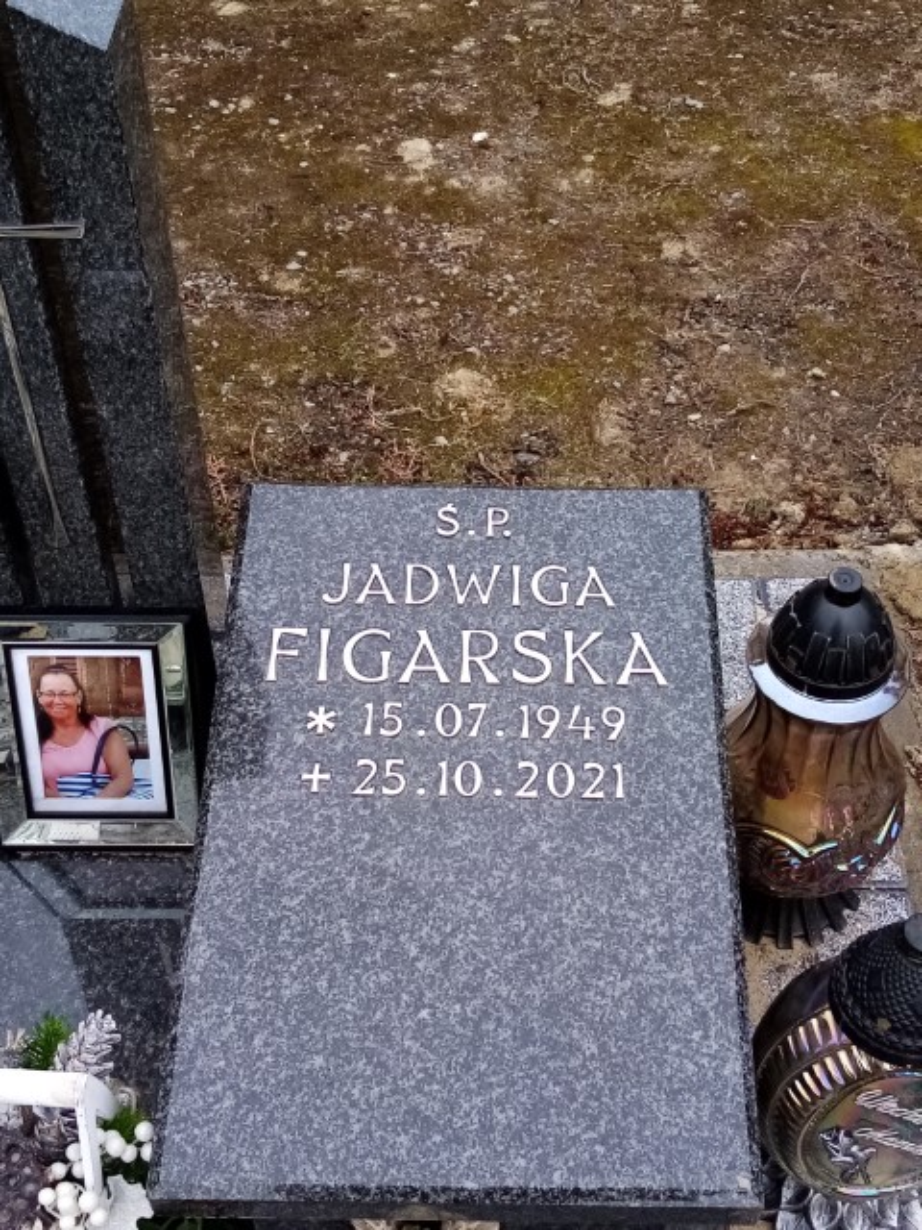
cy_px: 615
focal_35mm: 26
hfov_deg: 53.1
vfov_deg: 67.3
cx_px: 461
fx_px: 923
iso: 107
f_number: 1.8
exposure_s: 1/412
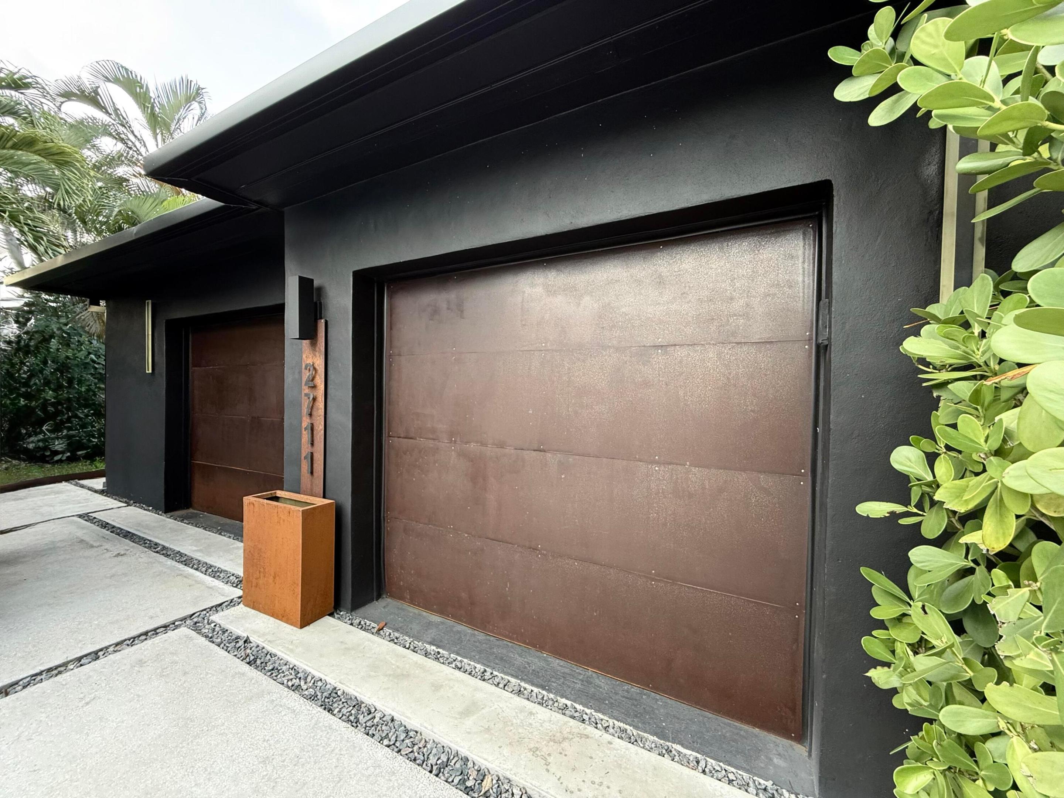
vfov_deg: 85.7
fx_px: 430
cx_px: 532
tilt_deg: +0.2
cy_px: 399
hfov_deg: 102.1
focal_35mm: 14
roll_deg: -1.1
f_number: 2.2
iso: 160
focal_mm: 2.22
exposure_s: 1/99
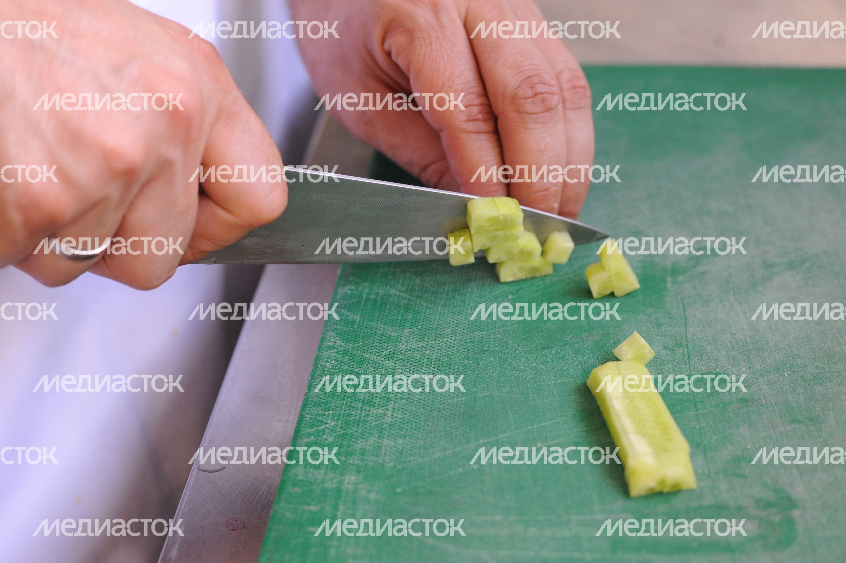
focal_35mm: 50
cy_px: 282
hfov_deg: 39.6
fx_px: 1174
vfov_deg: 27.0
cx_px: 423
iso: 1600
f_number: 5.6
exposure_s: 1/400
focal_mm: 50
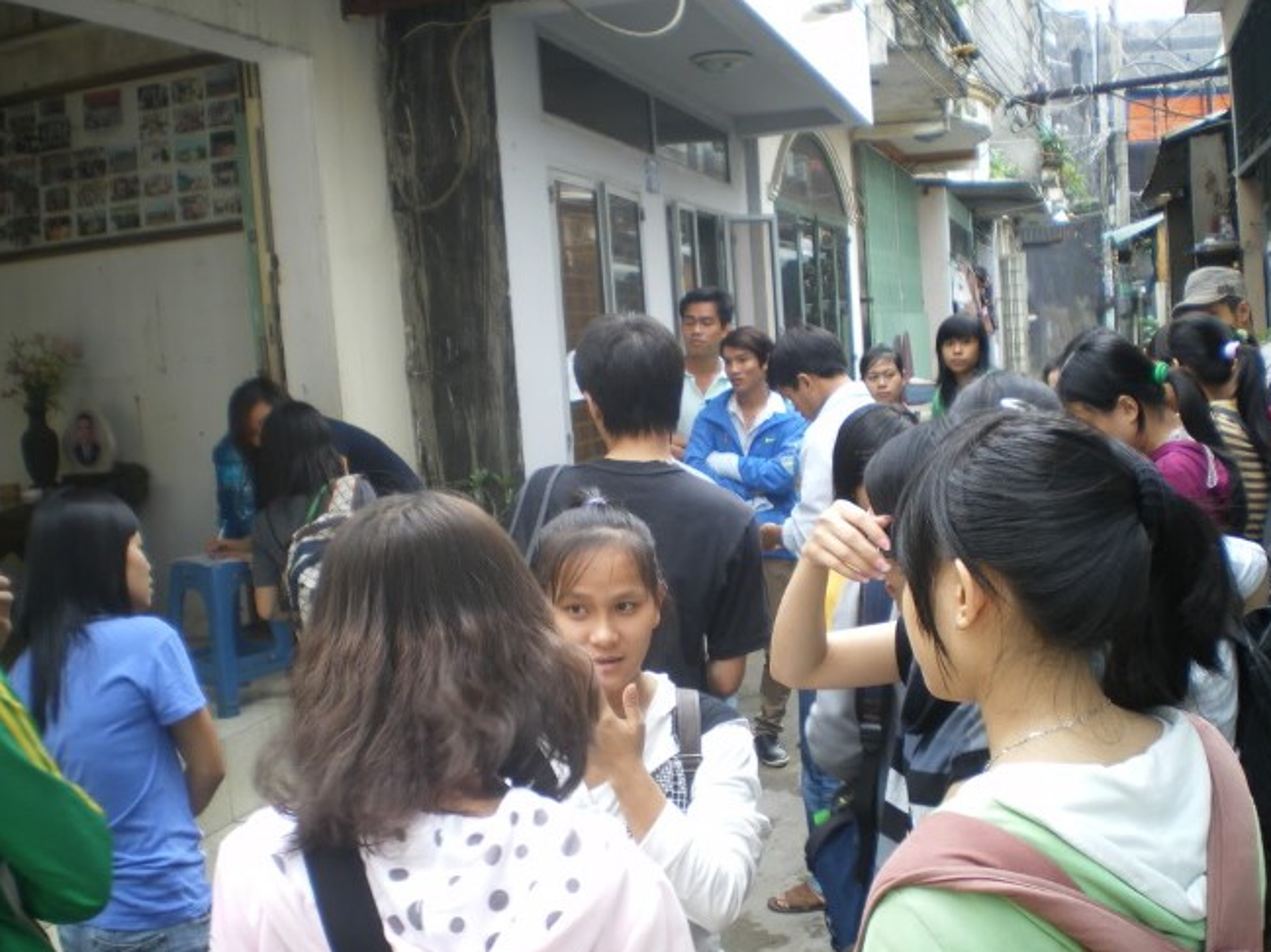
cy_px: 480
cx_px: 645
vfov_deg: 38.6
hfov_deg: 50.2
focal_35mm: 37
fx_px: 1358
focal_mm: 6.3
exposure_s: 1/50
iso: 100
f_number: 3.1
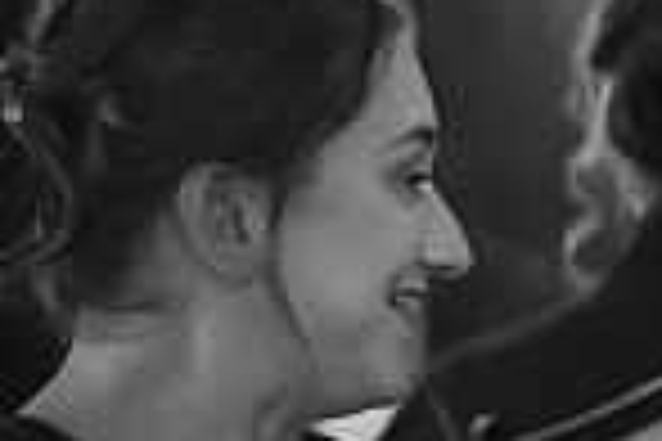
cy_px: 344
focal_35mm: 591
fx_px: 10867
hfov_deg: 3.5
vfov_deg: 2.3
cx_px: 910
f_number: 2.8
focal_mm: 150
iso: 800
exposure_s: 1/125
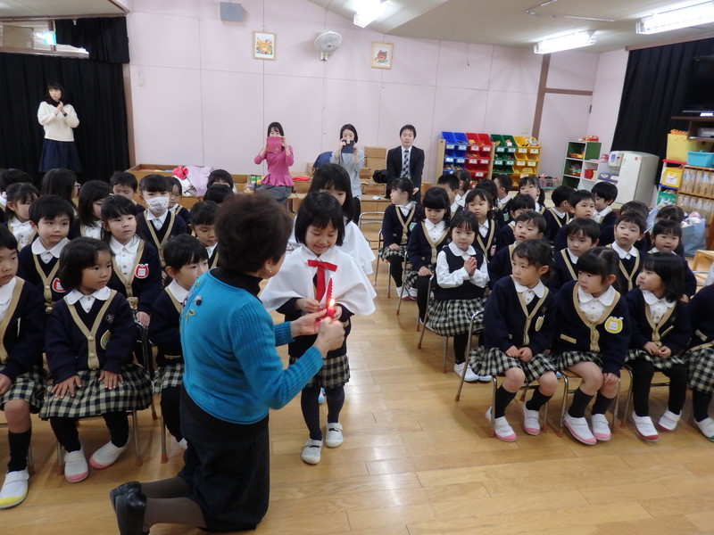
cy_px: 268
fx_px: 516
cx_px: 357
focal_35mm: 25
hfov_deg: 69.4
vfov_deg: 54.9
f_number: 3
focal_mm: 4.5
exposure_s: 1/30
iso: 400
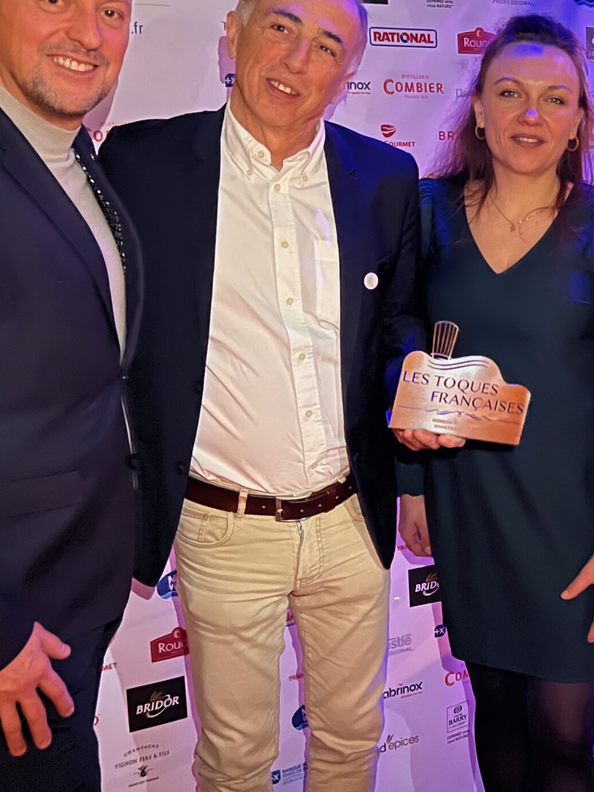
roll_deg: +1.0
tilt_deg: -7.7
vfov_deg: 39.4
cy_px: 292
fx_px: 1098
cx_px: 536
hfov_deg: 29.0
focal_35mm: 48
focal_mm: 5.7
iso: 2500
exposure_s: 1/14
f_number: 1.5
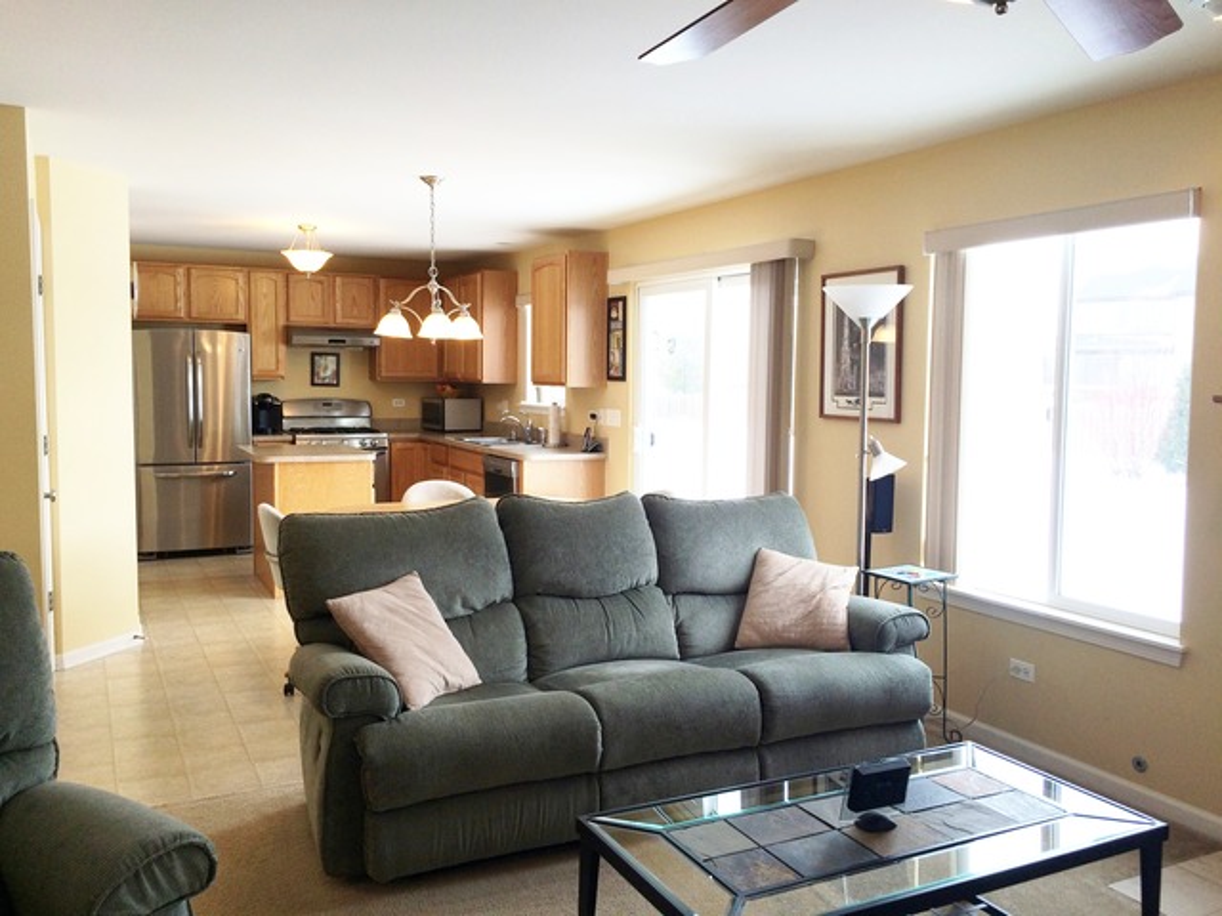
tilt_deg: -5.7
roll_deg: +0.3
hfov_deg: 61.7
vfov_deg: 48.2
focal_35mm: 29
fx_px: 1024
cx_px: 611
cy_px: 458
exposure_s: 1/120
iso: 32
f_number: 2.2
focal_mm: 4.15
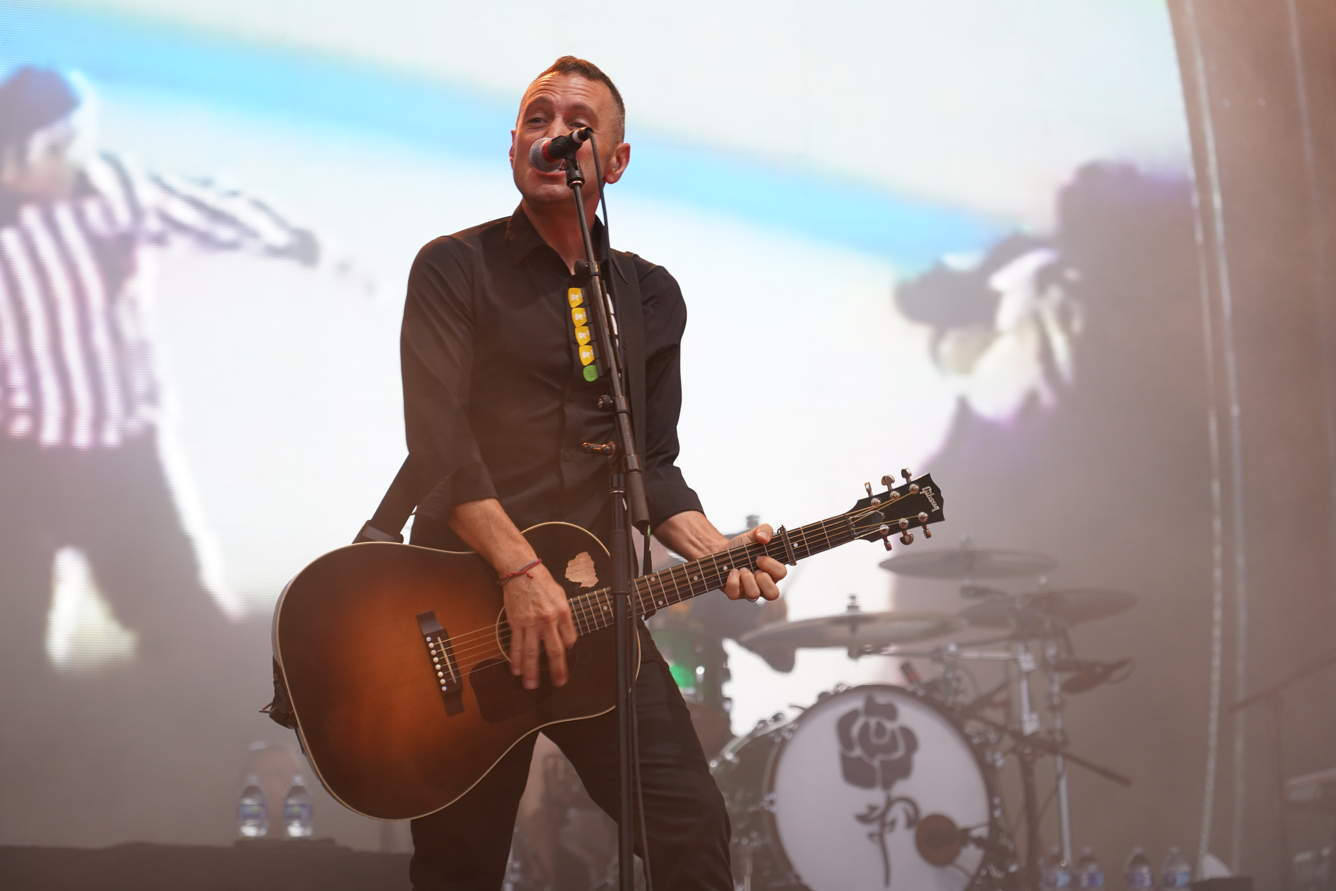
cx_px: 668
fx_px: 3896
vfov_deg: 13.0
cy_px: 446
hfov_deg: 19.5
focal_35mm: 105
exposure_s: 1/125
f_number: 4
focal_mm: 105
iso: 640
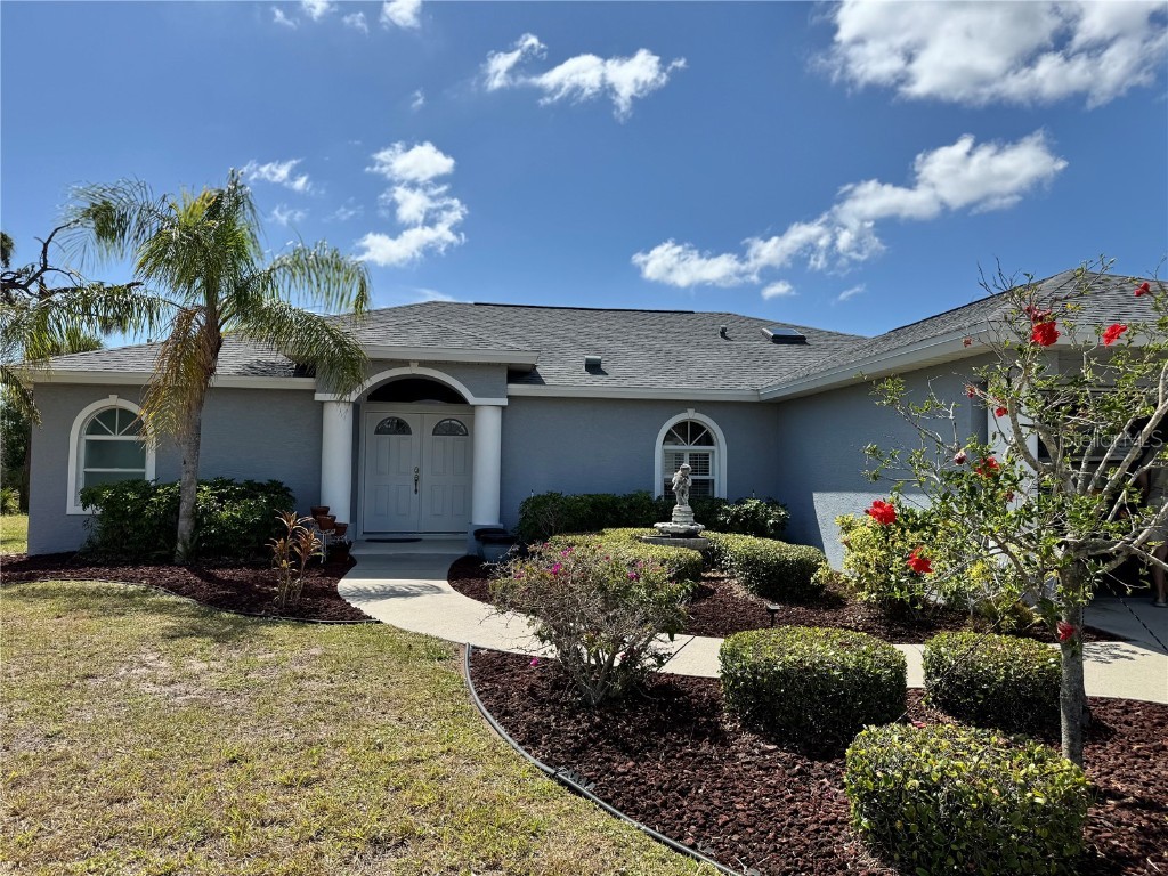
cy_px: 438
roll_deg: -0.9
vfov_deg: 56.8
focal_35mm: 24
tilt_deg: +2.5
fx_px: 810
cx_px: 584
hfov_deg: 71.6
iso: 80
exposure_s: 1/5814
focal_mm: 6.76
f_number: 1.78
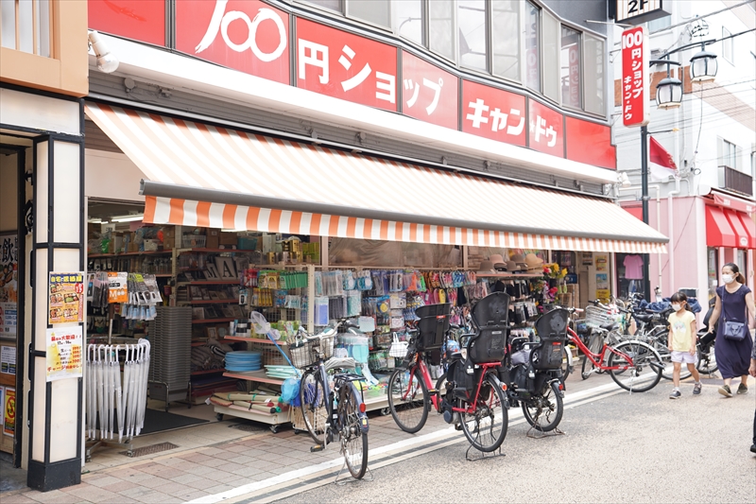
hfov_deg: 54.4
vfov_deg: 37.8
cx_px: 378
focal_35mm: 35
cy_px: 252
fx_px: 735
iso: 100
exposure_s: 1/80
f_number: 4
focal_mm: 35
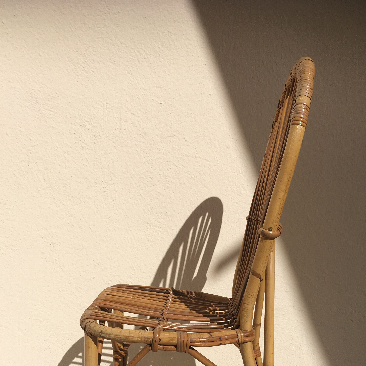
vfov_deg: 38.6
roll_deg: +0.4
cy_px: 289
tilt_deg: -13.0
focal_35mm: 42
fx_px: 502
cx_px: 187
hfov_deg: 40.0
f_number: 2.2
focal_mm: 4.15
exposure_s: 1/4808
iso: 25
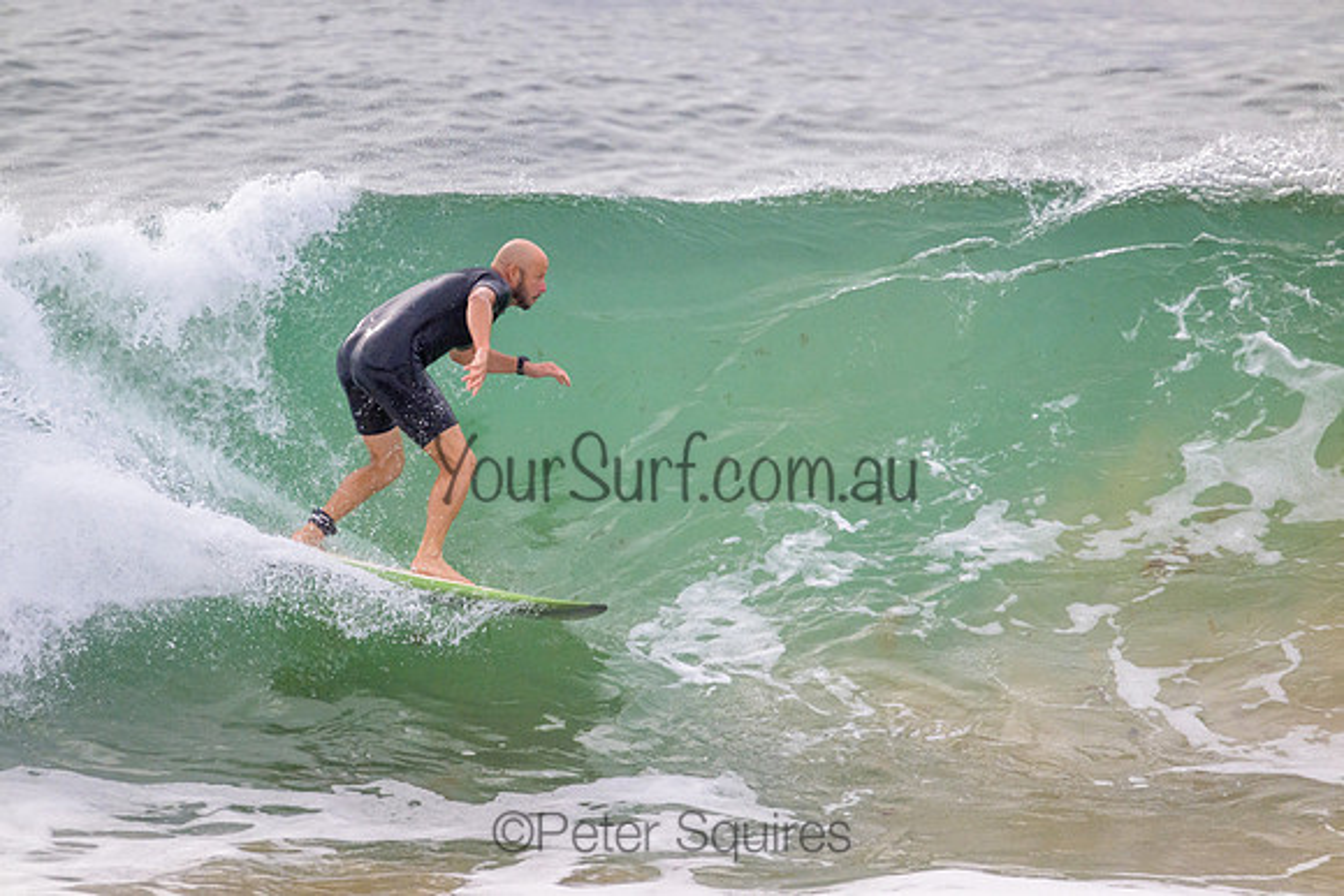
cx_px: 672
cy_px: 448
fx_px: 29872
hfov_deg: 2.6
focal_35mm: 800
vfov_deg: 1.7
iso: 1800
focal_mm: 800
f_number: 11
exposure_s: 1/2000
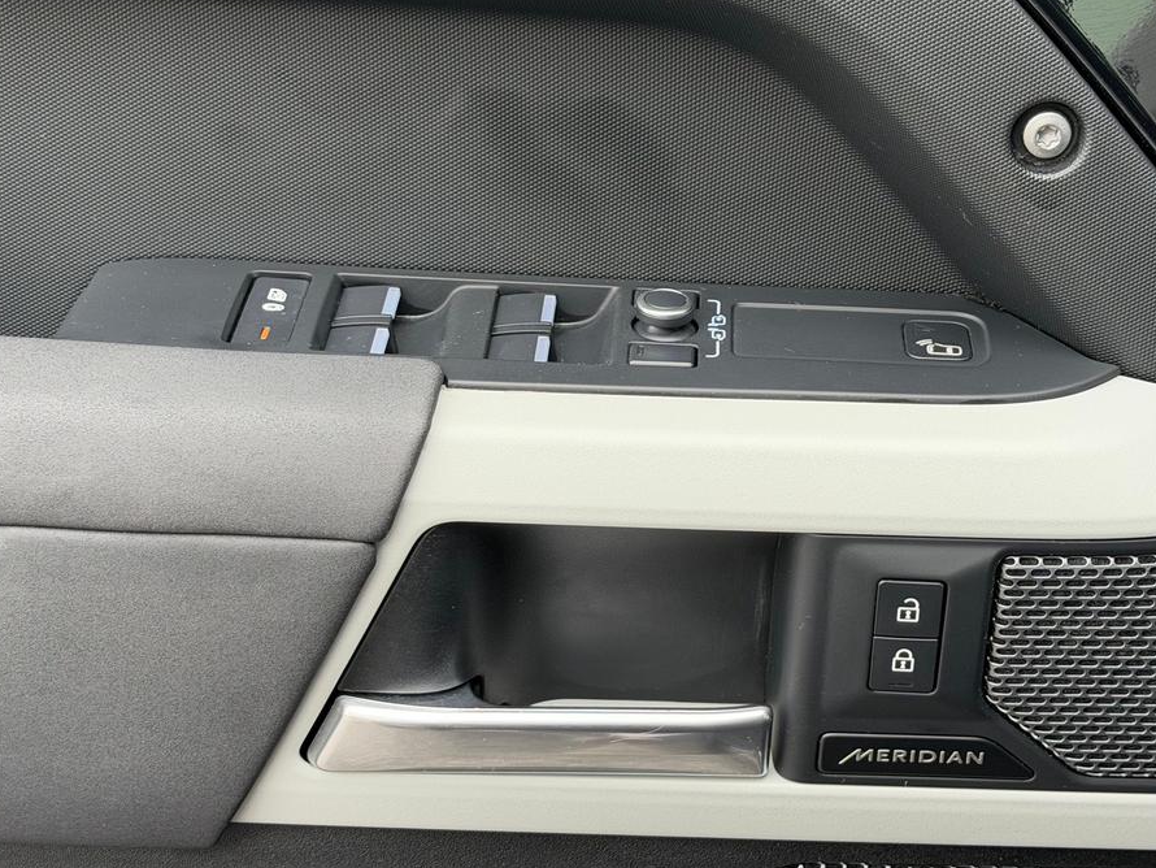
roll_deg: +0.6
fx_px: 2305
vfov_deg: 21.3
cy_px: 403
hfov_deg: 28.1
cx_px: 649
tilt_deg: -29.6
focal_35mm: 69
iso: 80
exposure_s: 1/157
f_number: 1.78
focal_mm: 6.76
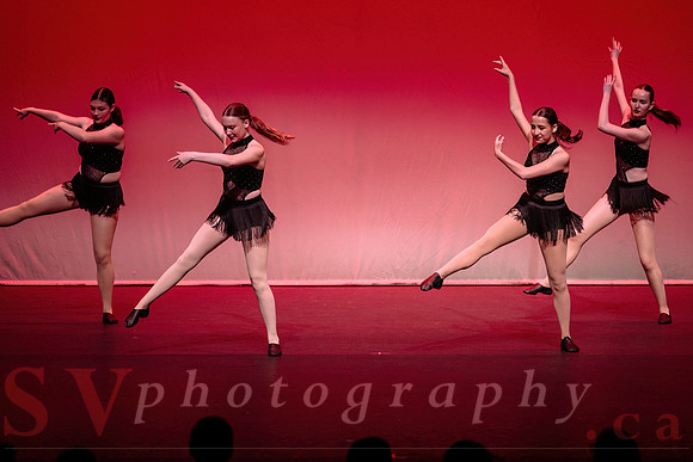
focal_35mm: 144
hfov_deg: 14.2
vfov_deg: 9.5
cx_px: 364
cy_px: 225
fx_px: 2781
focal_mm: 135
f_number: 2.8
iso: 1250
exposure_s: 1/500
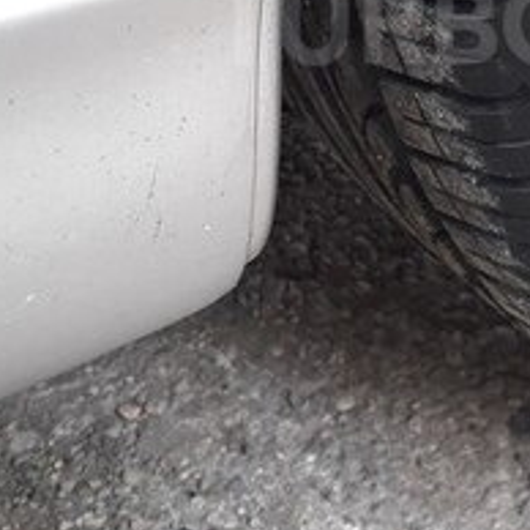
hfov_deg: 20.9
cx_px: 492
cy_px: 23
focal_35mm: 81
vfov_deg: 20.8
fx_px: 1403
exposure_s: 1/100
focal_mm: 3.6
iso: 80
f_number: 1.9
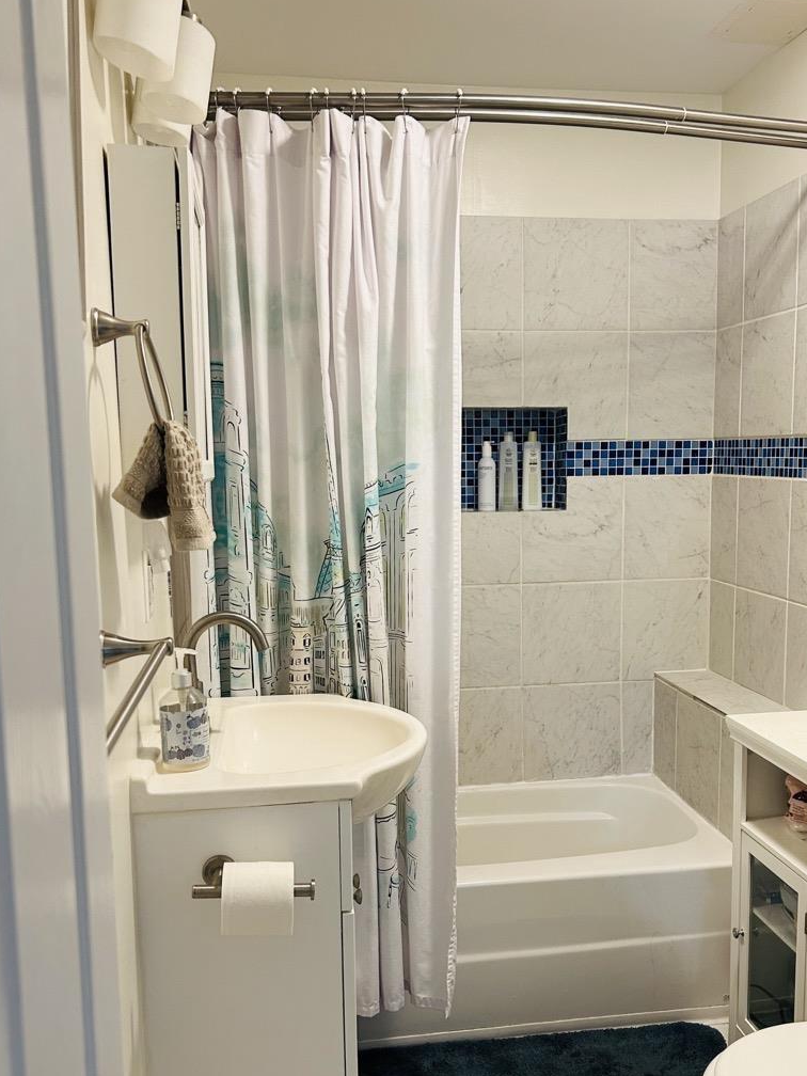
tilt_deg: -10.0
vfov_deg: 55.1
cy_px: 619
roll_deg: +0.4
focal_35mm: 33
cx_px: 474
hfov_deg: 42.8
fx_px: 1026
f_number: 1.5
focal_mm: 5.7
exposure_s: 1/60
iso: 160
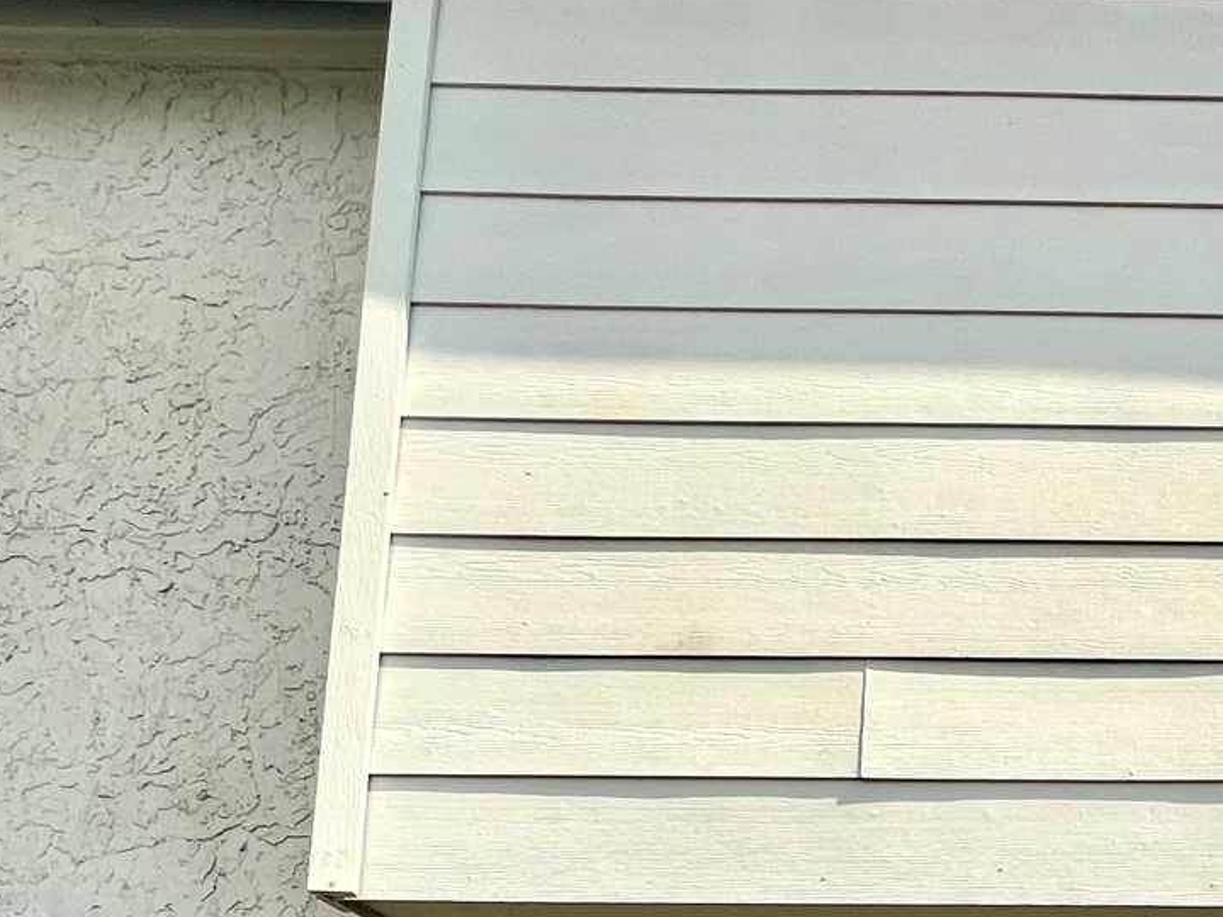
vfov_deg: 29.1
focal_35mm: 37
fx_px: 1307
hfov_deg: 41.0
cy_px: 1270
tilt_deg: +7.4
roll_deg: -0.5
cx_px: 1322
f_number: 1.8
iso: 32
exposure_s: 1/1468
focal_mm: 1.57
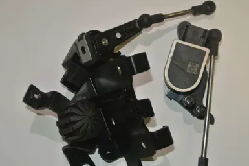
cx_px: 122
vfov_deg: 24.1
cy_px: 97
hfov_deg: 35.7
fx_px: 387
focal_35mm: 56
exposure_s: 1/60
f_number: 4.2
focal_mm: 15.1
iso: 200
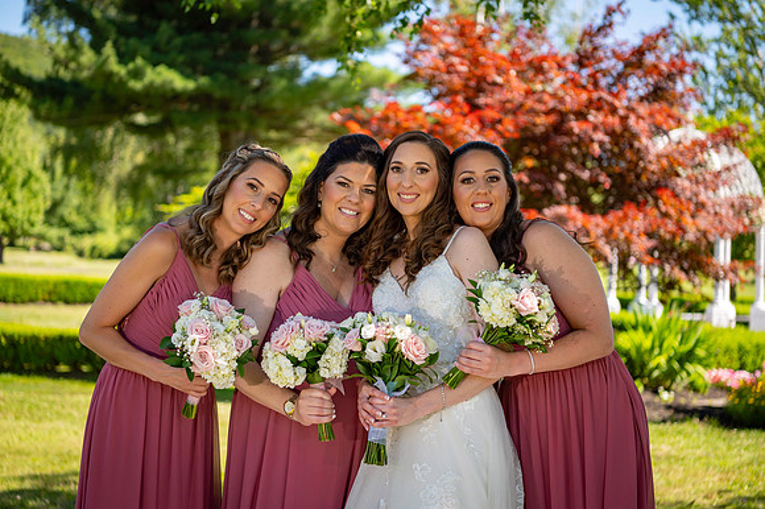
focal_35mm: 70
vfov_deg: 19.4
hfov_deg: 28.9
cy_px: 254
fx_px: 1487
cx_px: 382
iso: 100
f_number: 3.2
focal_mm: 70
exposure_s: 1/800
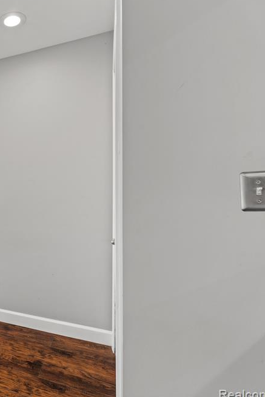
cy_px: 198
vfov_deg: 71.5
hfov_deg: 40.7
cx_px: -30
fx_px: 276
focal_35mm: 25
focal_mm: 16
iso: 200
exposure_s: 1.6
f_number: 9
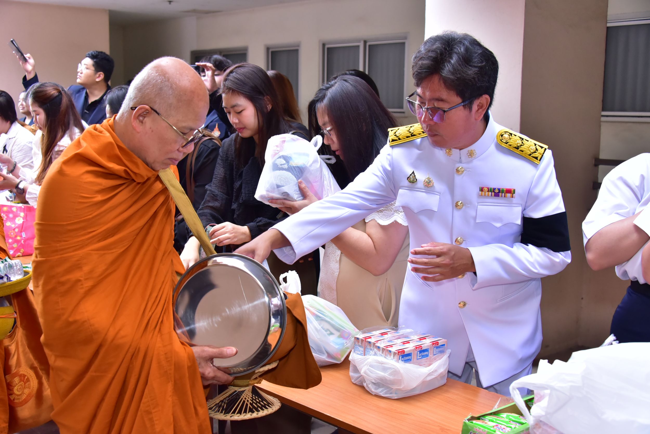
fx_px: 813
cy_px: 217
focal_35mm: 45
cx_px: 325
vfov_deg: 29.9
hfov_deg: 43.6
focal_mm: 45
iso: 2500
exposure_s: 1/200
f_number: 5.6
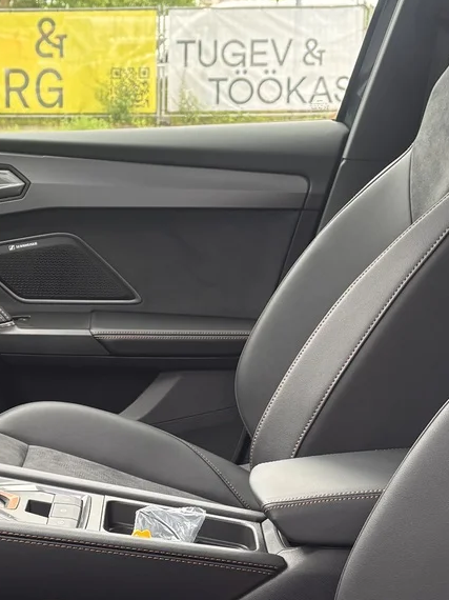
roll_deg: -0.5
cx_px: 77
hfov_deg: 19.9
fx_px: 1263
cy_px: 441
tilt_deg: -17.1
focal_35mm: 73
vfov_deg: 26.4
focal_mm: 5.96
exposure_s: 1/121
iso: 80
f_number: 1.6
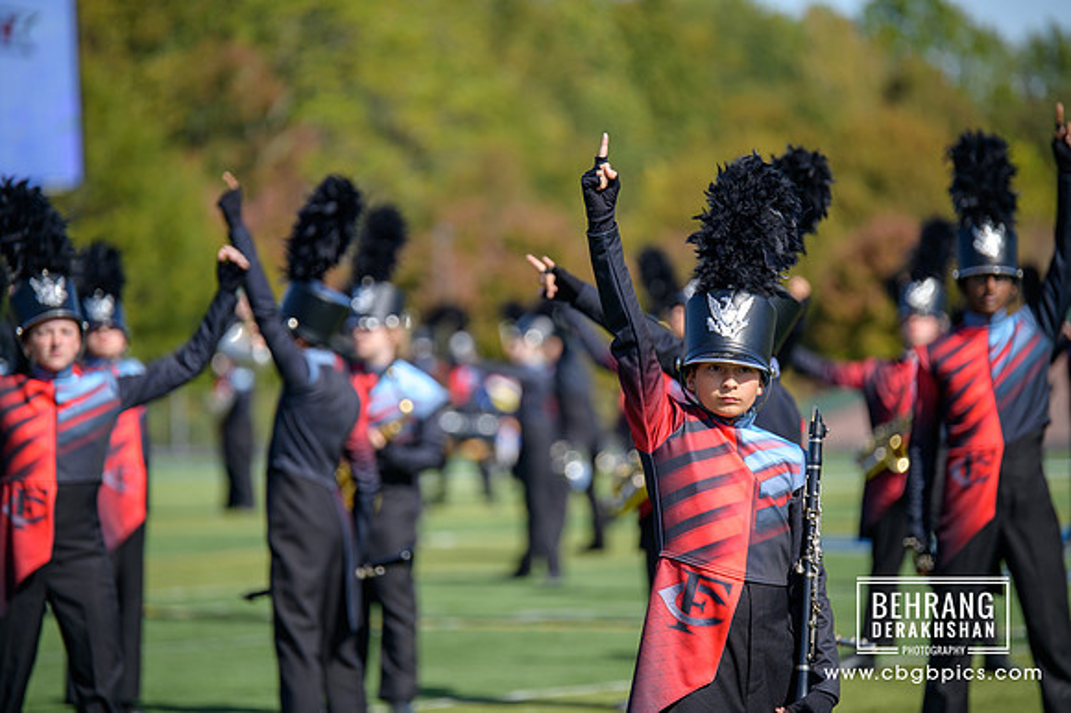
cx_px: 536
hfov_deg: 11.8
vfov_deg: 7.8
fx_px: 5203
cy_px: 356
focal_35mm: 175
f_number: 2.8
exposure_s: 1/1250
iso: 100
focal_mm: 175
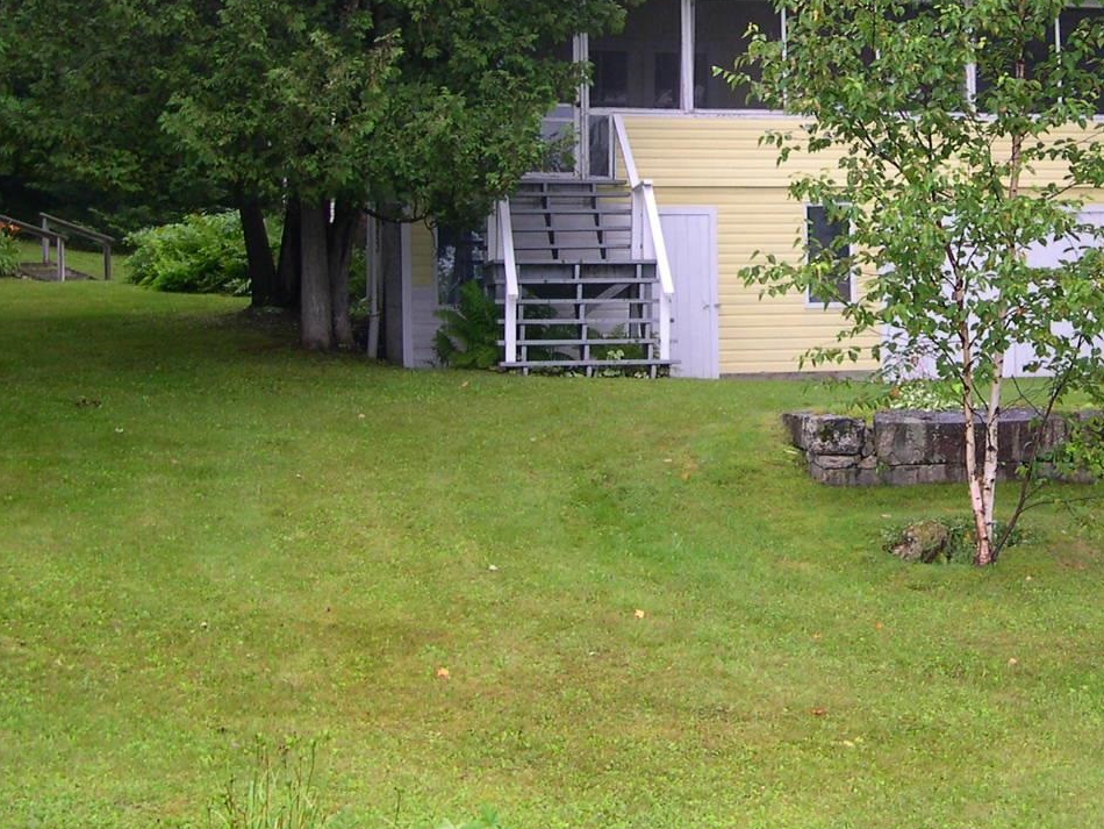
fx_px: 2042
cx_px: 876
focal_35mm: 64
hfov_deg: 29.6
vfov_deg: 22.7
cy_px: 181
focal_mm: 8
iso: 100
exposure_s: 1/92.2
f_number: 2.8
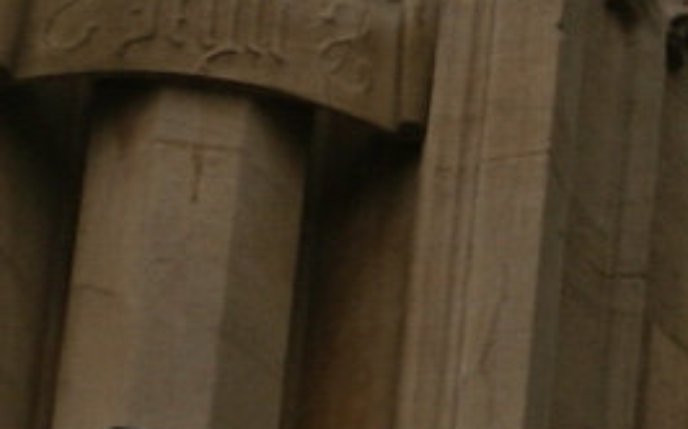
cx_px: 1862
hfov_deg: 2.7
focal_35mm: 772
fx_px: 14469
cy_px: -876
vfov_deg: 1.7
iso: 100
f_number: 5.6
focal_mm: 70
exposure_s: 1/125
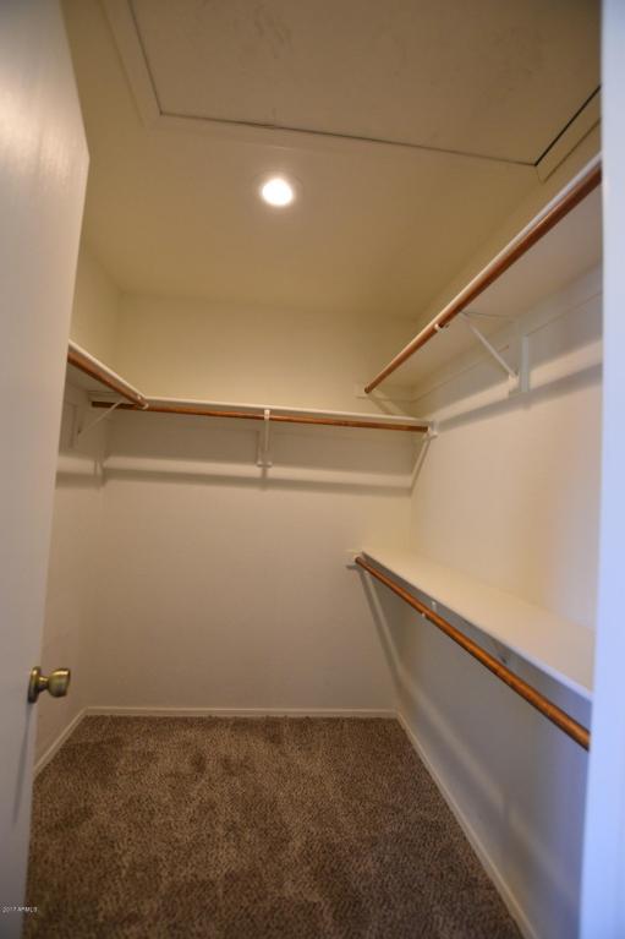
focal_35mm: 15
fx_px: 391
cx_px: 312
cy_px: 470
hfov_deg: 77.3
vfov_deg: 100.4
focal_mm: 10
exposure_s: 1/60
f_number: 3.5
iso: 800
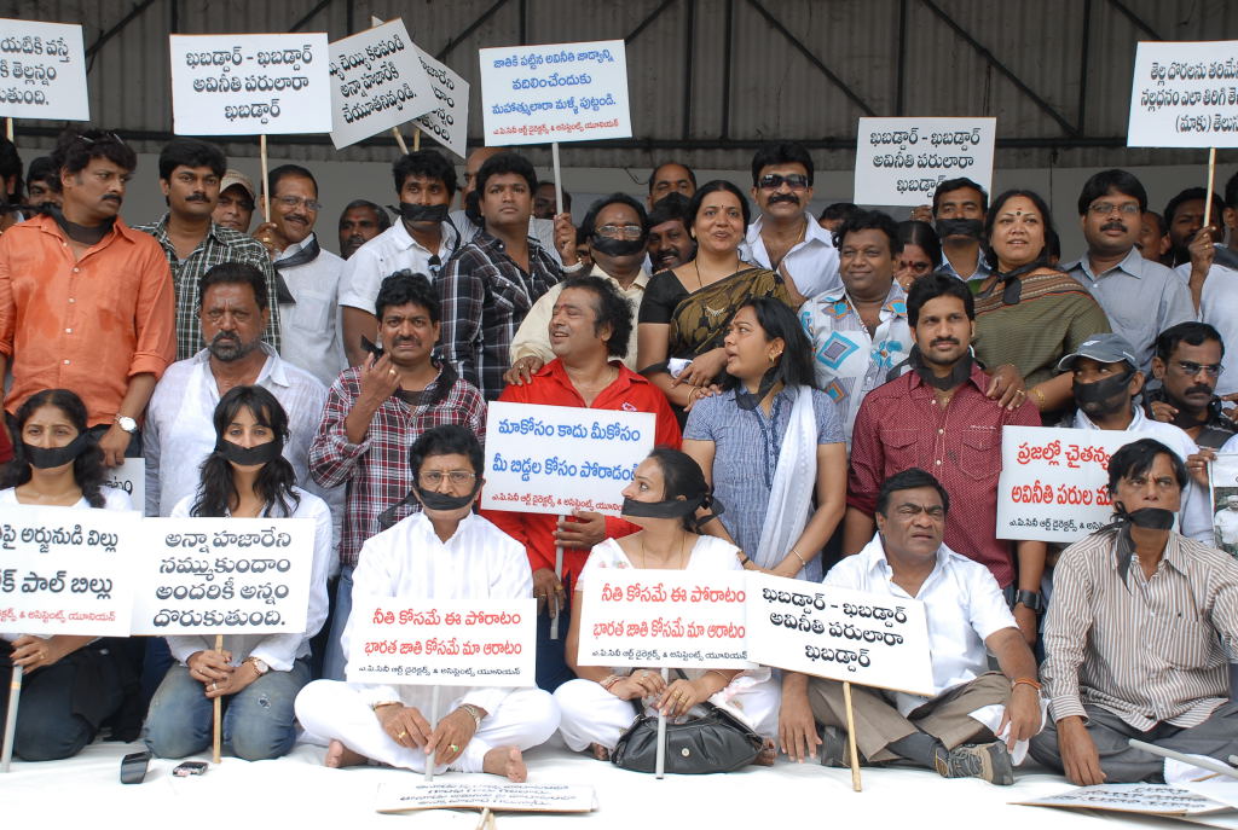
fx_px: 1809
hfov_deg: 37.8
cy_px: 415
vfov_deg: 25.9
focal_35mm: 52
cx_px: 619
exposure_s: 1/125
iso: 200
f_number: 5.6
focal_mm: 35
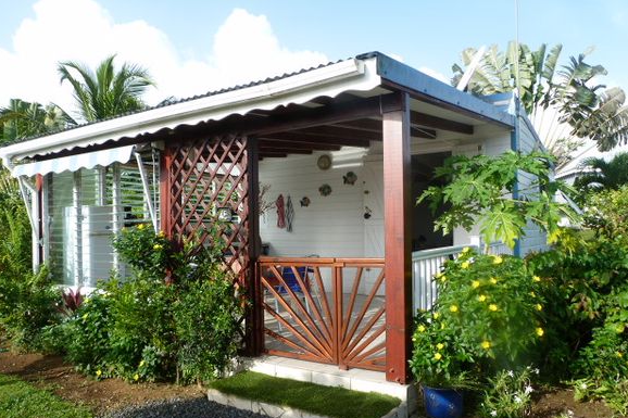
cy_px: 226
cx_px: 318
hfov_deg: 67.4
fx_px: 471
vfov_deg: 47.9
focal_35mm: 27
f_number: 4.5
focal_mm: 4.5
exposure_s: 1/250
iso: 80
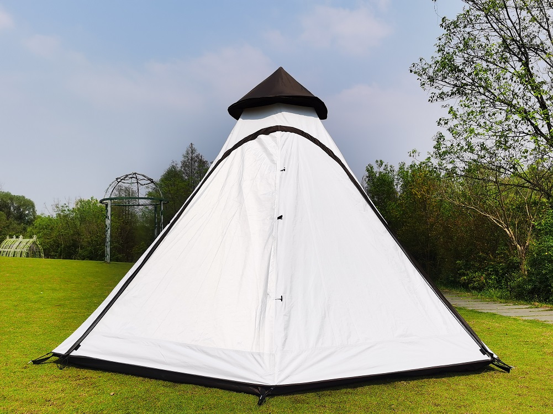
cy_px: 207
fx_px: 511
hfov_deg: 56.8
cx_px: 276
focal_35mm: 32
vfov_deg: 44.1
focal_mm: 5.56
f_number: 1.6
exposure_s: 1/6897
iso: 50
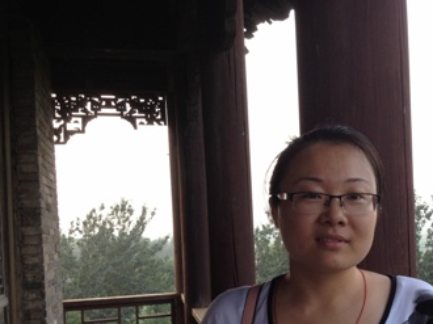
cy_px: 238
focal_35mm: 52
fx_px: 650
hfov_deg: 36.3
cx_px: 303
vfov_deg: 27.7
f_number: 2.4
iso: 50
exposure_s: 1/120
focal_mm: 4.28
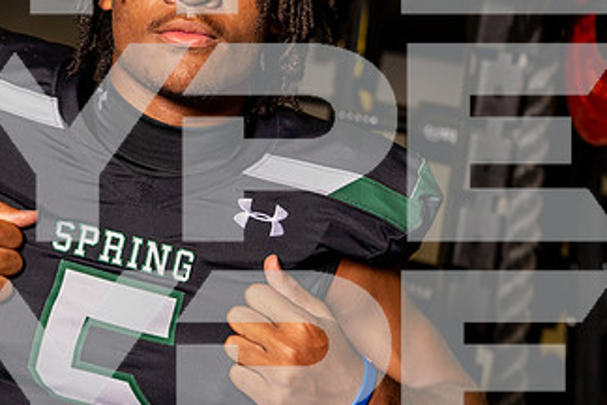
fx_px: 1450
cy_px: 143
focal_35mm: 86
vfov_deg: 15.9
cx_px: 146
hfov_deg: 23.4
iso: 320
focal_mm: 48
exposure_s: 1/500
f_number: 4.5
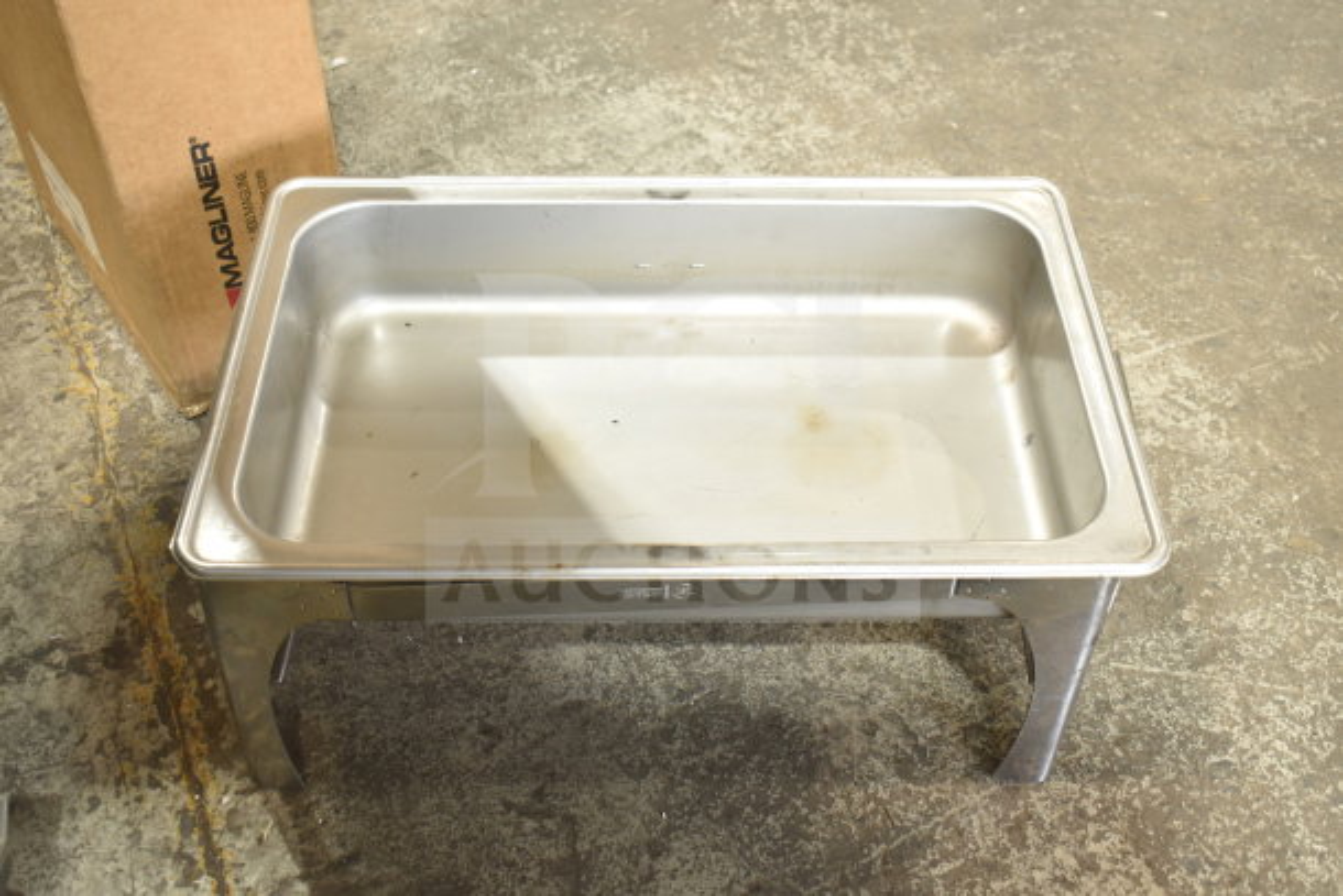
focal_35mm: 40
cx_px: 672
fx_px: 1511
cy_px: 448
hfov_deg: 47.9
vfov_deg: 33.0
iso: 640
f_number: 4
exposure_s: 1/40
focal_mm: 27
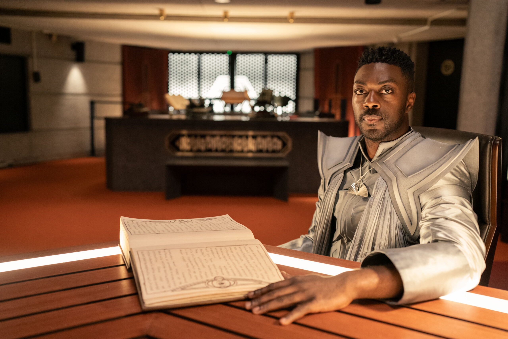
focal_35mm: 35
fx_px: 494
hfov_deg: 54.4
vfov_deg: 37.9
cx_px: 254
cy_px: 170
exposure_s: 1/200
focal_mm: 35
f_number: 2.2
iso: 5000
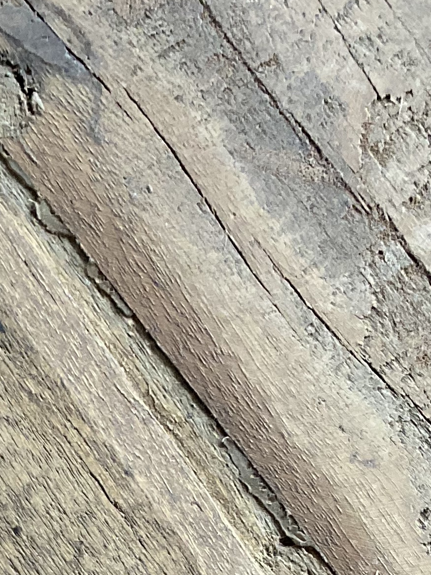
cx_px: -257
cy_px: 967
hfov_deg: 15.0
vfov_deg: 18.2
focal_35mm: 90
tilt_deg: -87.2
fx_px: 1494
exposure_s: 1/60
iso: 250
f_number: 1.8
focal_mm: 4.25
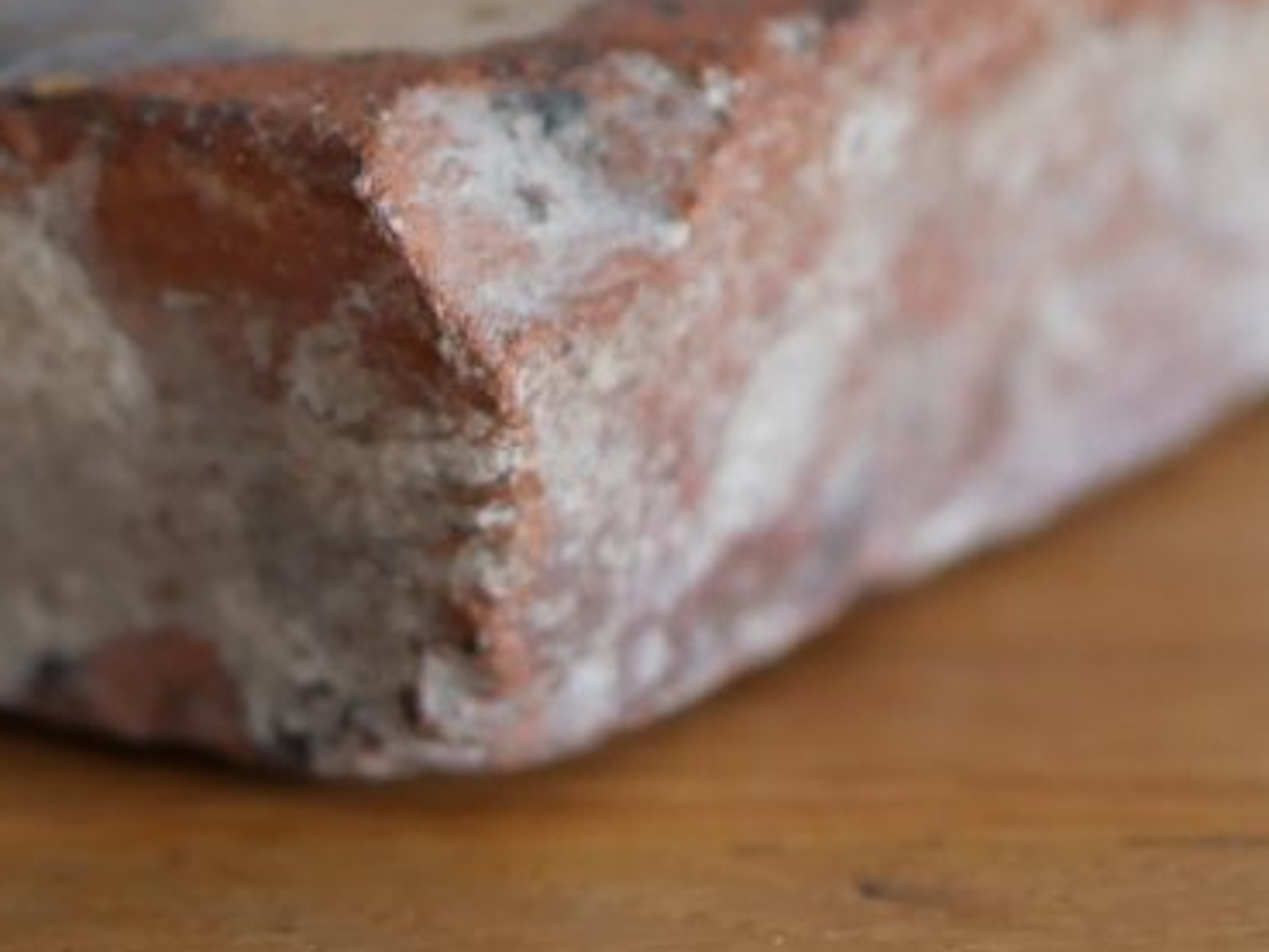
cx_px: 392
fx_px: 7151
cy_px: 210
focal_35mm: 195
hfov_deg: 10.1
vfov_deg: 7.6
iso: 1000
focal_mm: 30
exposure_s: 1/60
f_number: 2.8
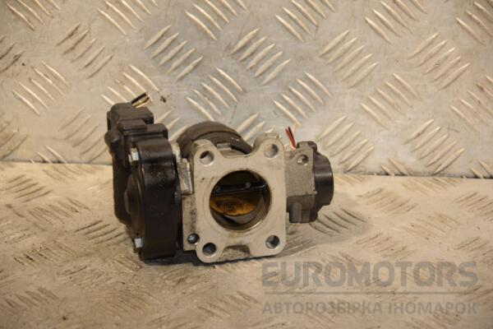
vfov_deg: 8.7
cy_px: 164
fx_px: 2157
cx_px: 246
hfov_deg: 13.0
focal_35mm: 158
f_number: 5.6
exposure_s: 1/200
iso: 800
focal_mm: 105
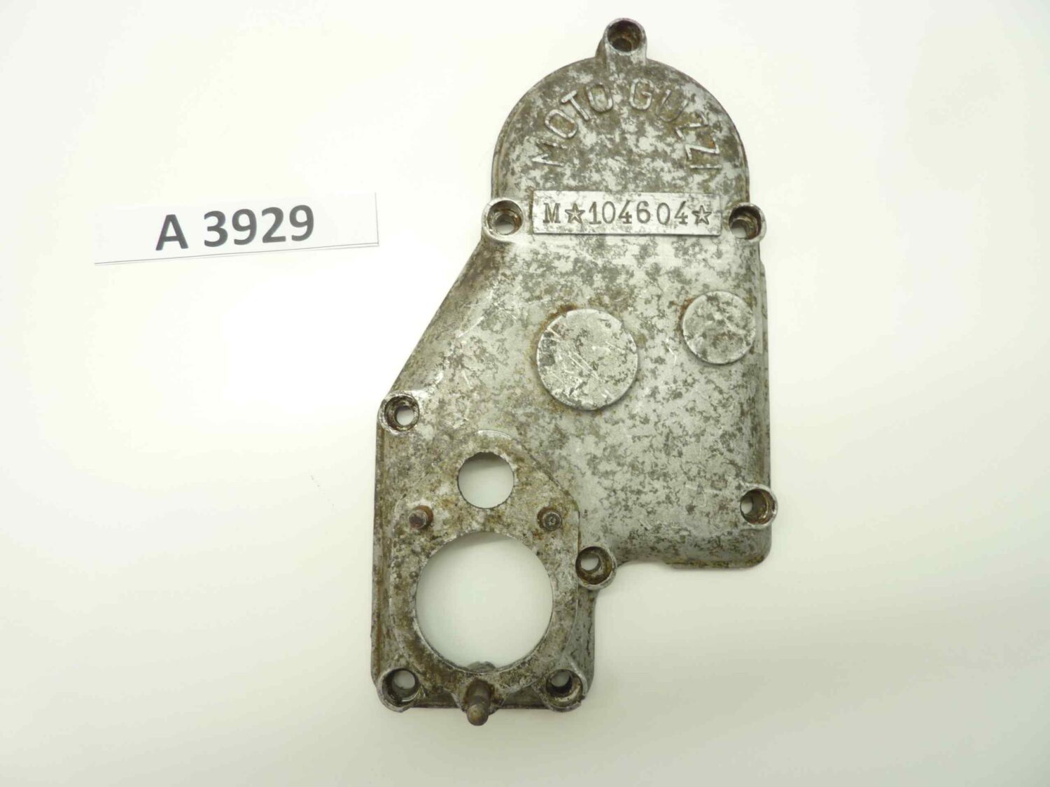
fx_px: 758
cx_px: 525
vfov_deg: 54.9
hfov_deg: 69.4
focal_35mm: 25
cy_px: 394
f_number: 3.3
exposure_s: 1/13
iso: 80
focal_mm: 4.1
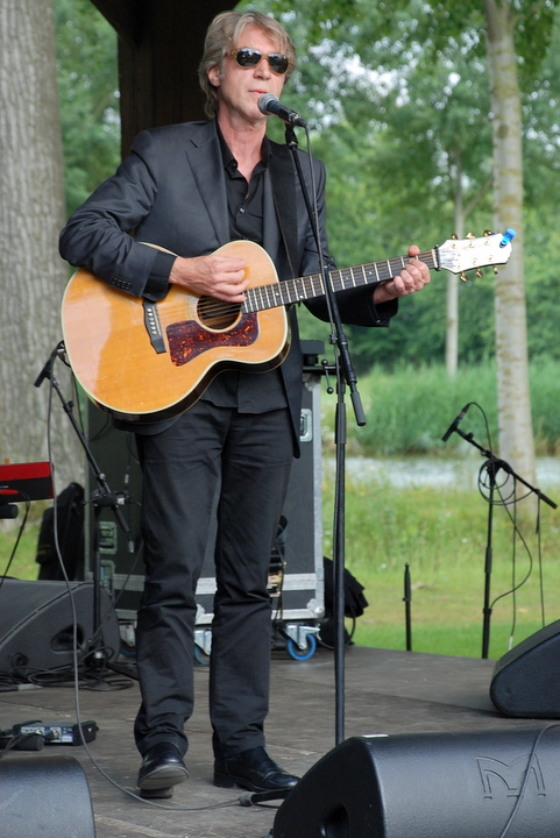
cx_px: 280
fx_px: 3145
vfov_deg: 15.2
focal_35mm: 135
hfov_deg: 10.2
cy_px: 419
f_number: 5.6
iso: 320
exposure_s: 1/160
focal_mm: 90
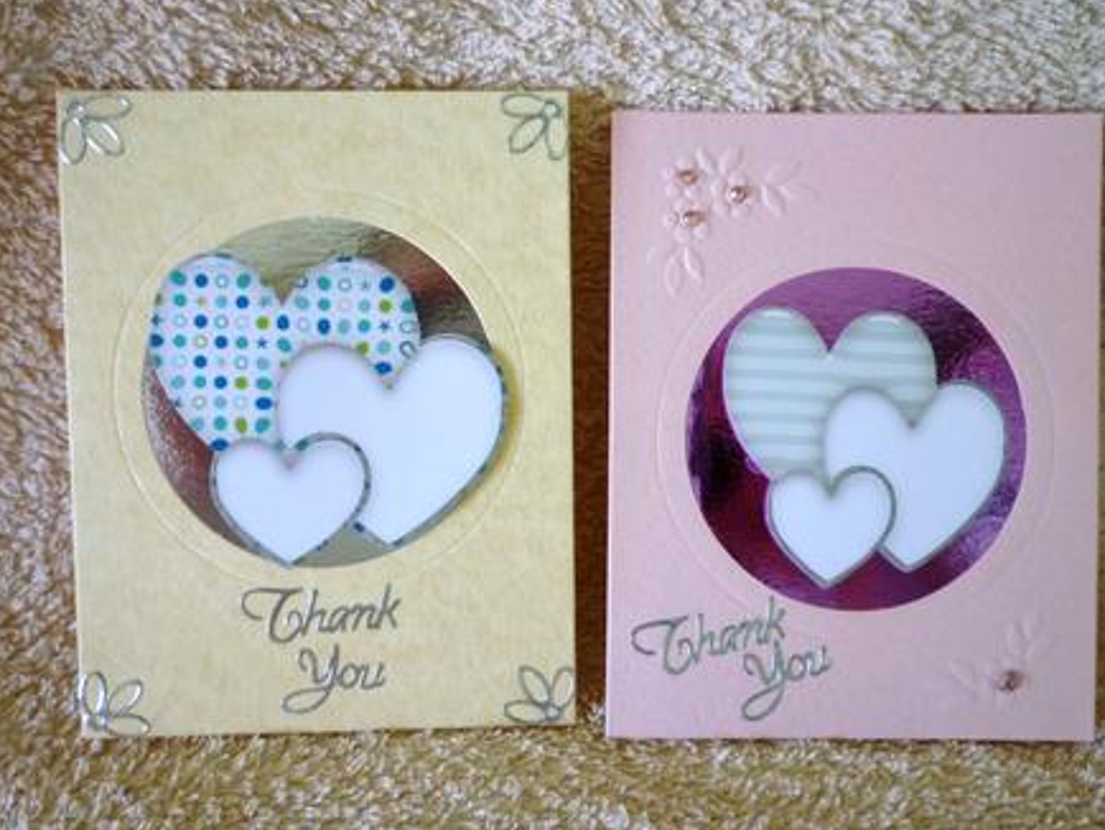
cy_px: 410
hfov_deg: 59.9
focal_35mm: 30
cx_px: 568
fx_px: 958
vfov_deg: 46.8
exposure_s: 1/30
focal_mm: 5.2
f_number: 3.3
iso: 200
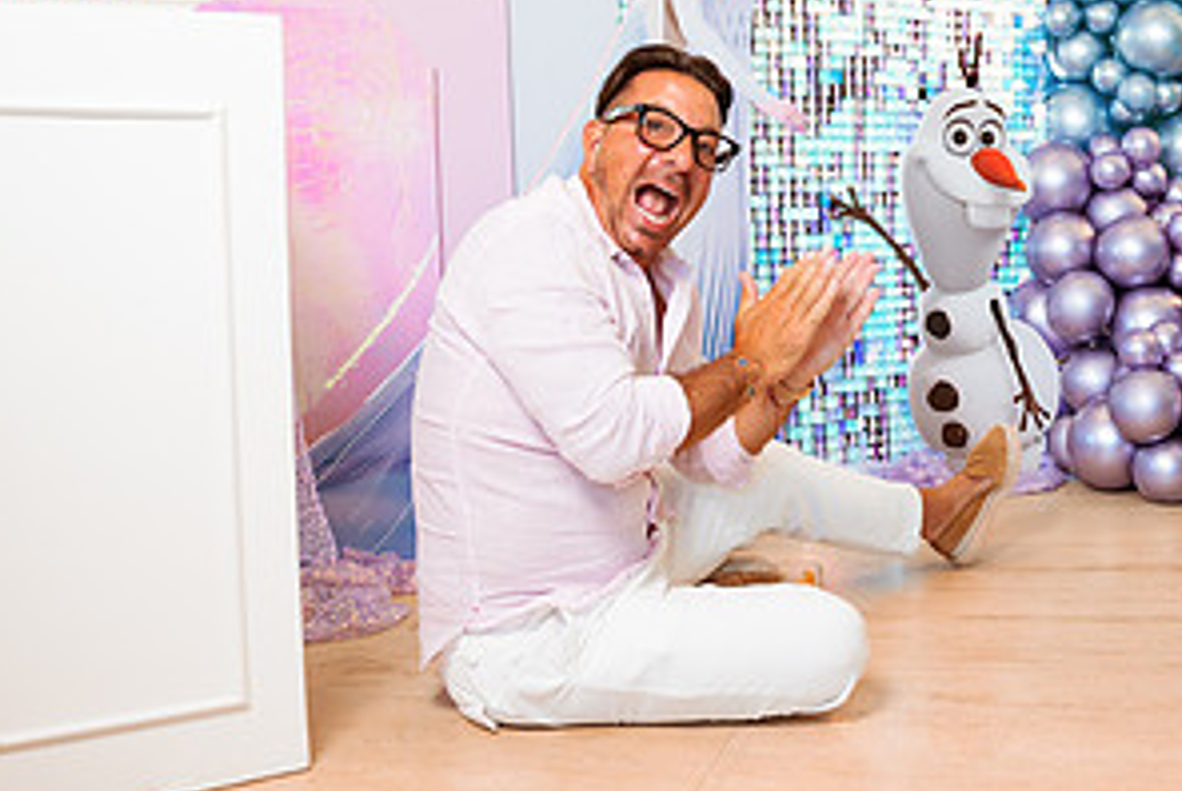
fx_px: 1545
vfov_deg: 28.5
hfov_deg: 40.5
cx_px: 910
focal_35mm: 47
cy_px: 266
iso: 800
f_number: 3.5
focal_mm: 24
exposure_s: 1/400
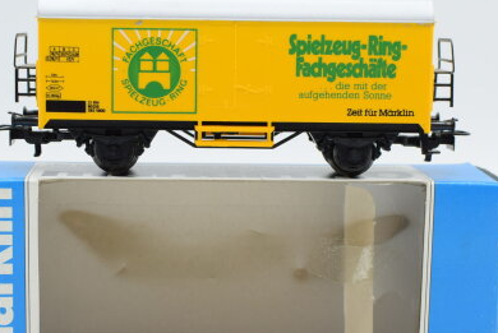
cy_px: 197
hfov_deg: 25.1
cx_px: 225
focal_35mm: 81
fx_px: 1119
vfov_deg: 16.9
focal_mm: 35
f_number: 8
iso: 400
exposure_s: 1/200
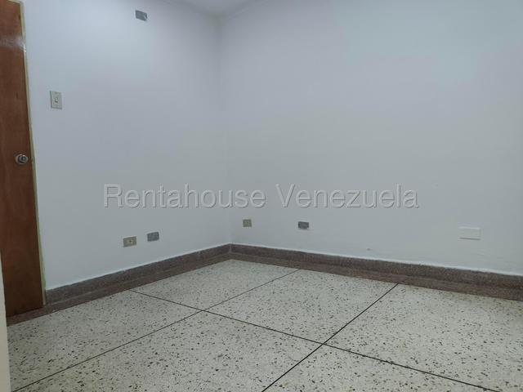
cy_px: 196
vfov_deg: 58.9
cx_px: 262
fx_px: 347
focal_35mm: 23
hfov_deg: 73.9
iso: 320
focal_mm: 6.19
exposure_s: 1/60
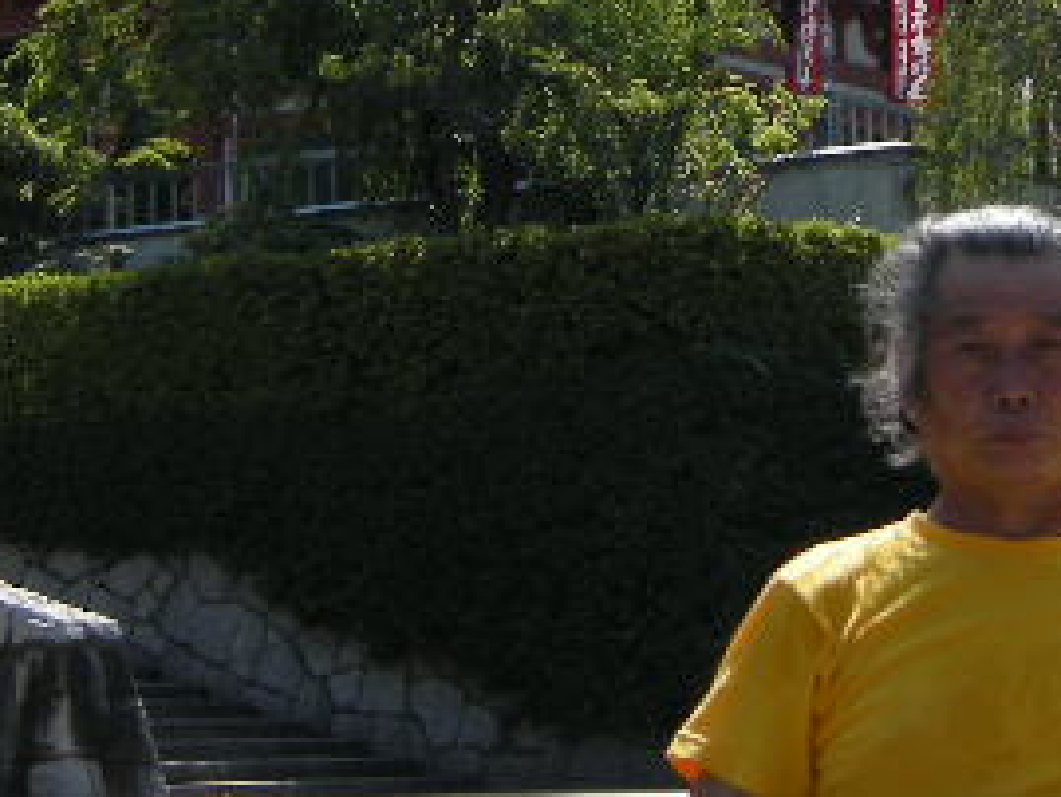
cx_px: 1026
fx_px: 4078
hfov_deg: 14.6
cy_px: -51
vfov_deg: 11.0
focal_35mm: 133
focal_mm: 7.5
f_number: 7.6
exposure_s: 1/543
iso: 64
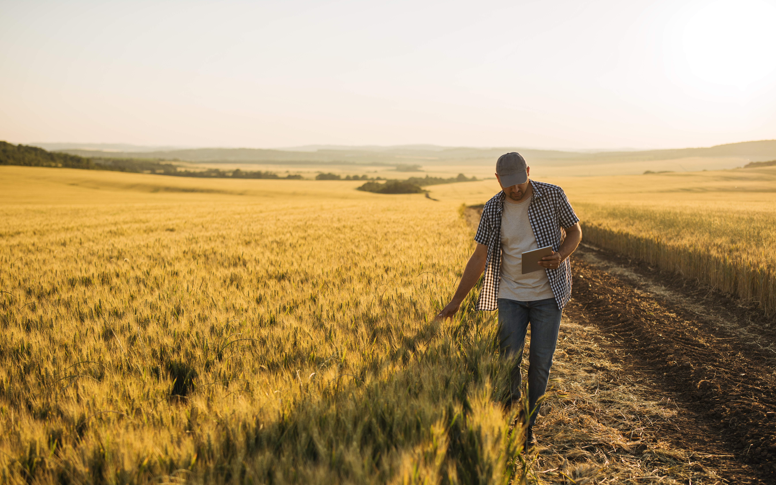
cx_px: 414
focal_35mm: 42
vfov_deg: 30.5
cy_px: 285
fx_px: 888
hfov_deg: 47.2
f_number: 2
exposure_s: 1/1600
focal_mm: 35
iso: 64
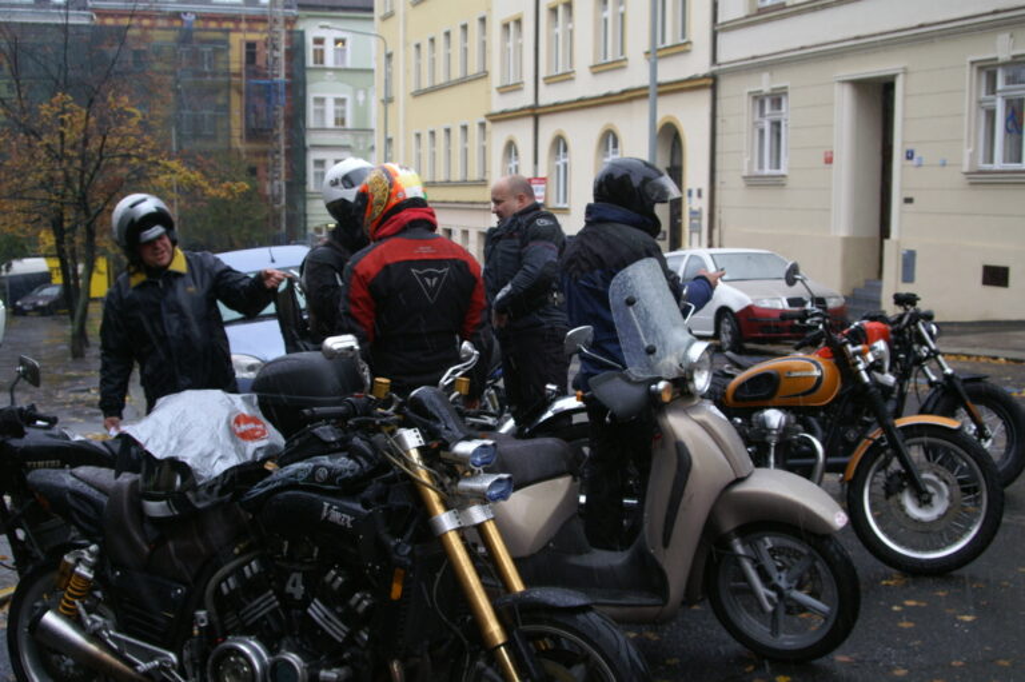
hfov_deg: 46.4
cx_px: 512
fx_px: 1195
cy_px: 341
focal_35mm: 42
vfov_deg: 31.9
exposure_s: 1/60
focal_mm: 28
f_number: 5.6
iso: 400
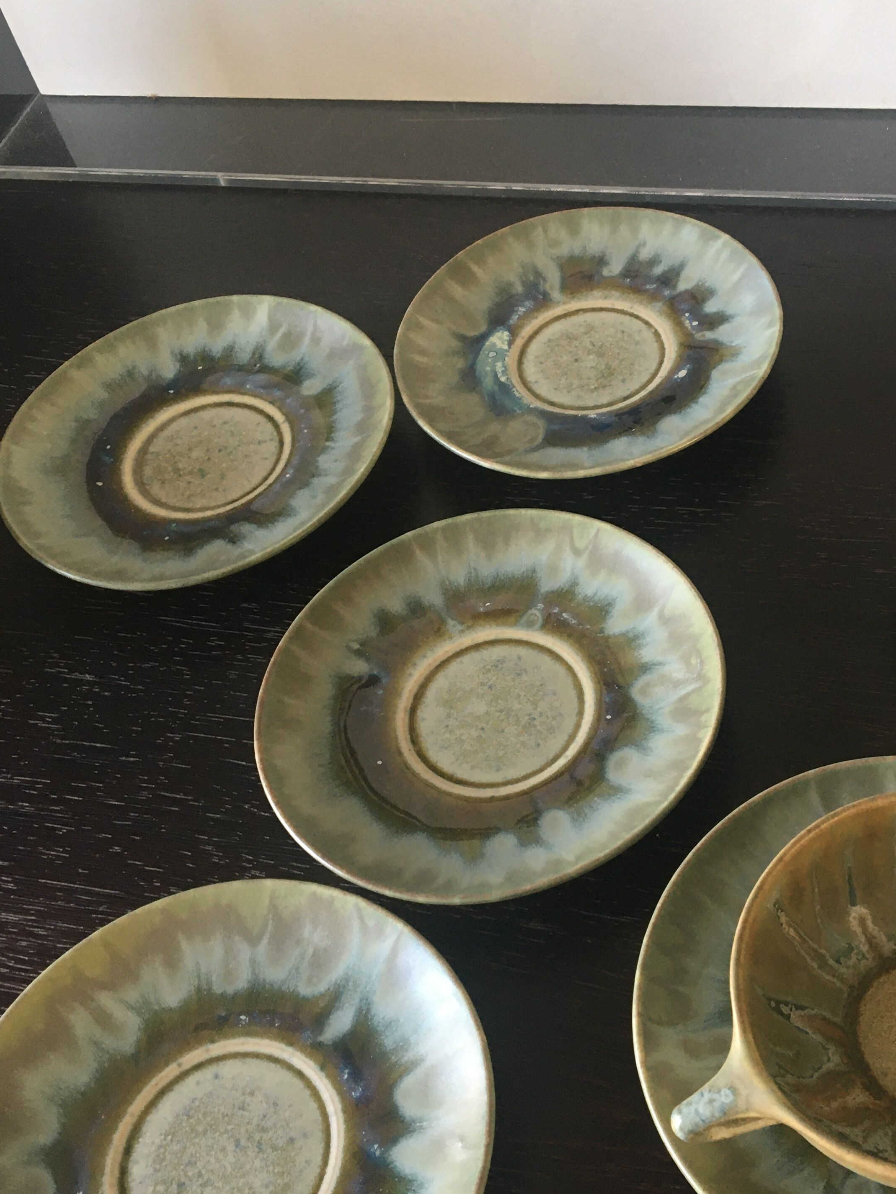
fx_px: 1415
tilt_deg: -52.0
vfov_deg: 45.8
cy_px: 628
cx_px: 610
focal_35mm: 41
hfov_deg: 34.7
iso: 100
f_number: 2.2
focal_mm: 4.15
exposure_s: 1/33
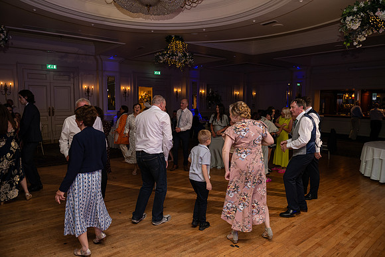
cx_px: 192
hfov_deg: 73.7
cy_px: 128
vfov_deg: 53.2
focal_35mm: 24
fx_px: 257
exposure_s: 1/160
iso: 500
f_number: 3.5
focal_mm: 24
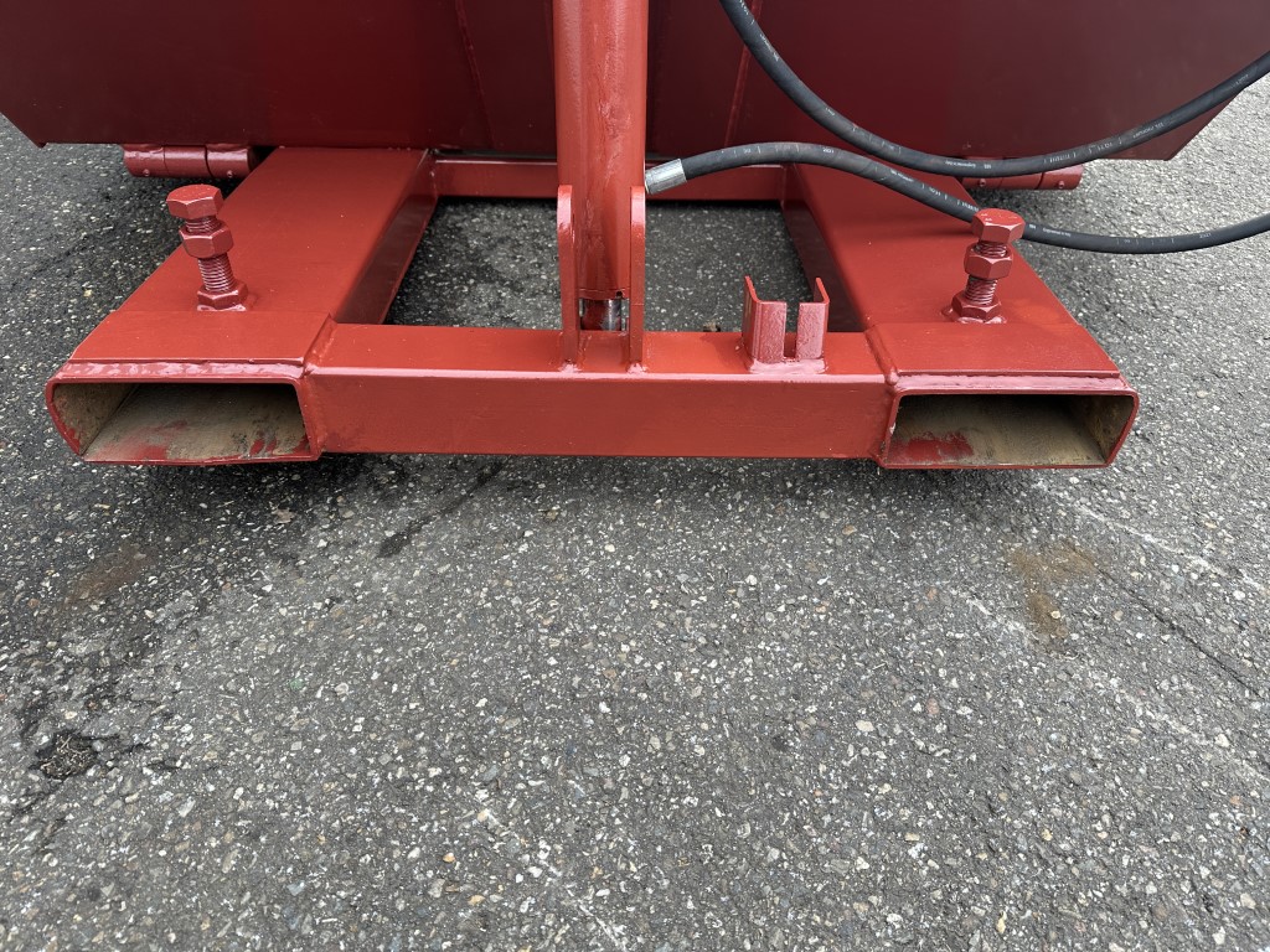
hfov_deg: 71.6
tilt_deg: -43.6
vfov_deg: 56.8
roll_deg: -3.4
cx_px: 635
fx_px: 881
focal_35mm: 24
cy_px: 476
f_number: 1.78
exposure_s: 1/604
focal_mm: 6.86
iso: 80
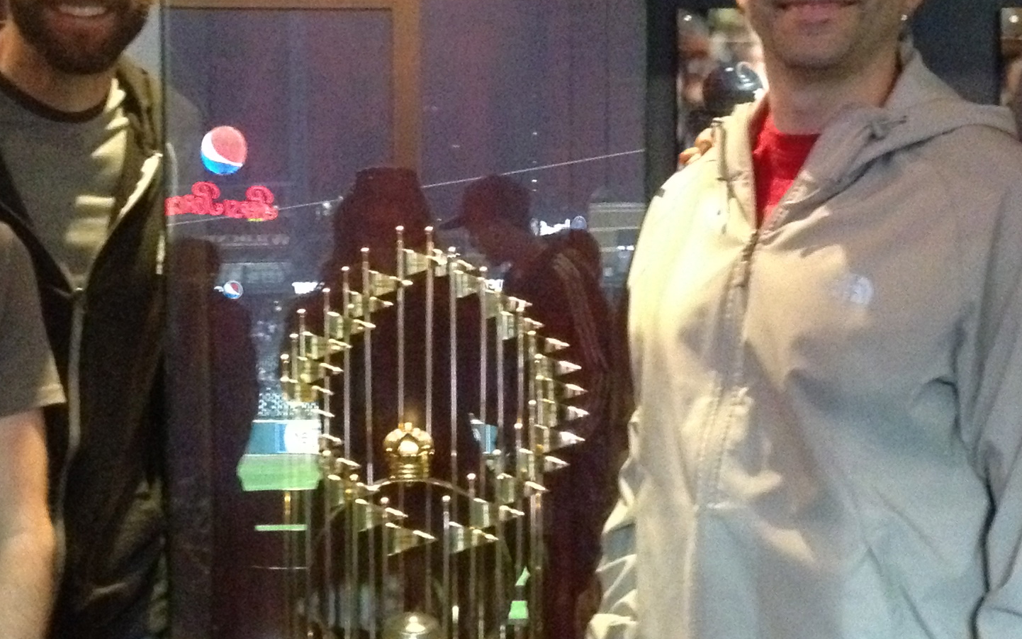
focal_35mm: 84
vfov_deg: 15.5
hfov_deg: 24.6
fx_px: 2339
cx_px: 584
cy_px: 330
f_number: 2.4
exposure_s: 1/15
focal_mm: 4.28
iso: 800
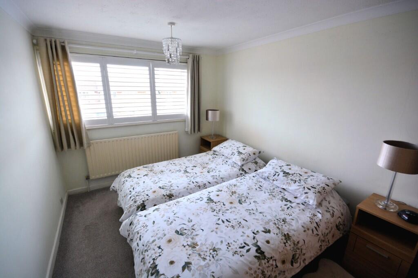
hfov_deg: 100.4
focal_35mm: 15
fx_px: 174
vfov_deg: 77.3
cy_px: 139
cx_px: 209
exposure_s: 1/40
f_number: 8
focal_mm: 10
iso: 400
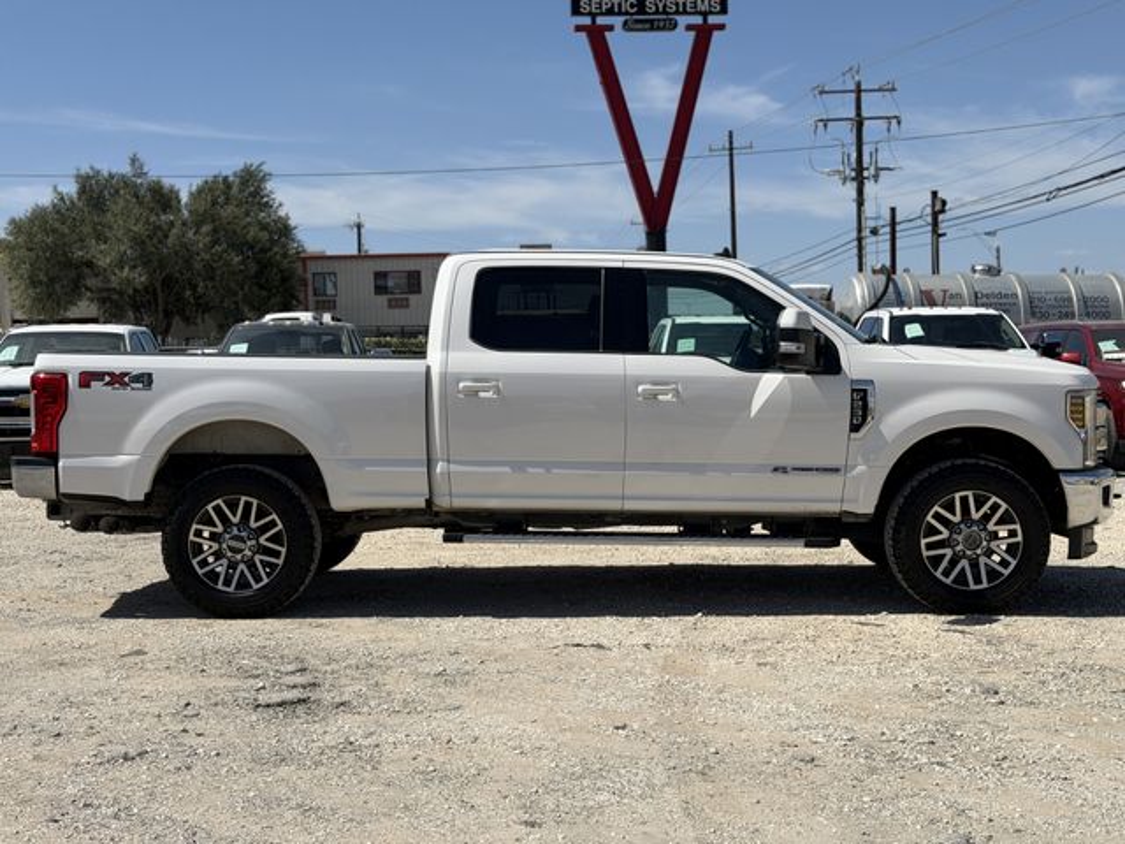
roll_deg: +1.0
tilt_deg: -1.4
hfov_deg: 39.7
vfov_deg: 30.3
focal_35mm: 48
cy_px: 422
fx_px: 1560
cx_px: 562
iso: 64
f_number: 1.78
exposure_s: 1/7874
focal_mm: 6.76
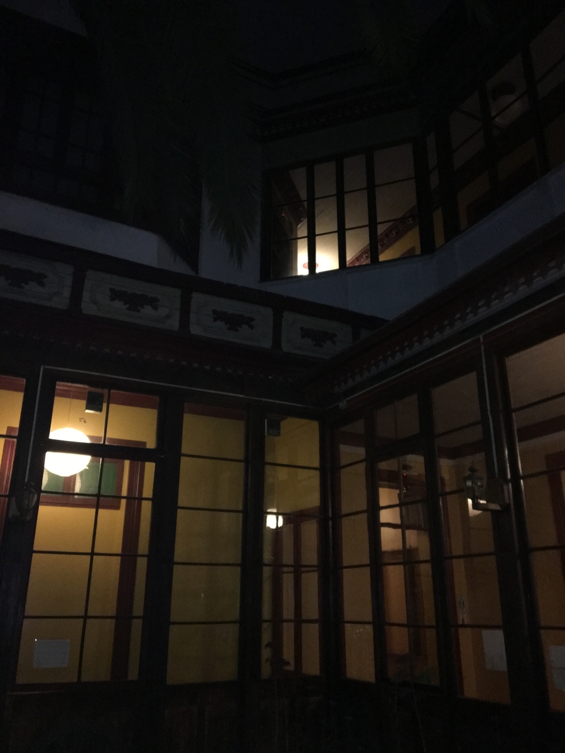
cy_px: 376
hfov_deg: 48.2
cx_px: 282
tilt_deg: +19.7
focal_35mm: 29
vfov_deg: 61.7
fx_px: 631
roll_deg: +0.2
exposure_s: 1/17
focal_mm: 4.15
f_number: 2.2
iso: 320
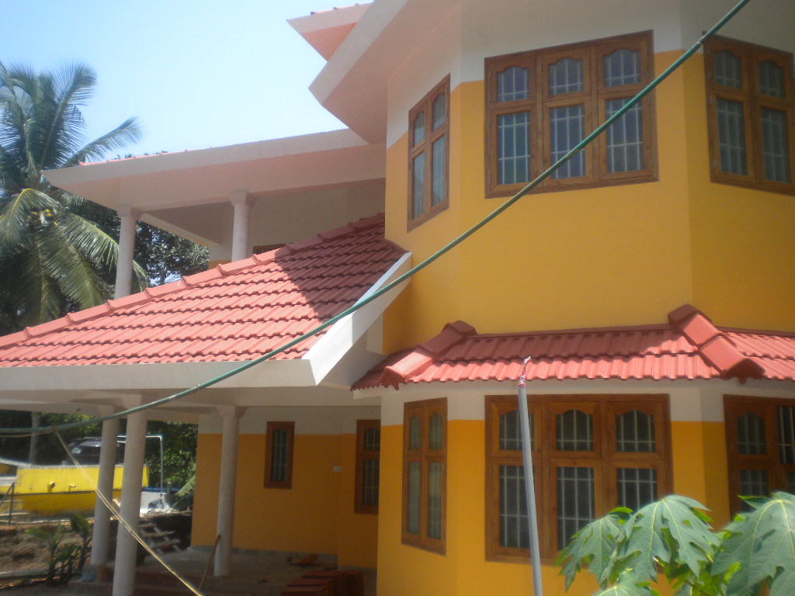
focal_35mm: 35
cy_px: 298
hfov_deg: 52.6
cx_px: 398
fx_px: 804
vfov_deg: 40.7
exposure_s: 1/410
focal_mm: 6.3
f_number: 4.6
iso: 113
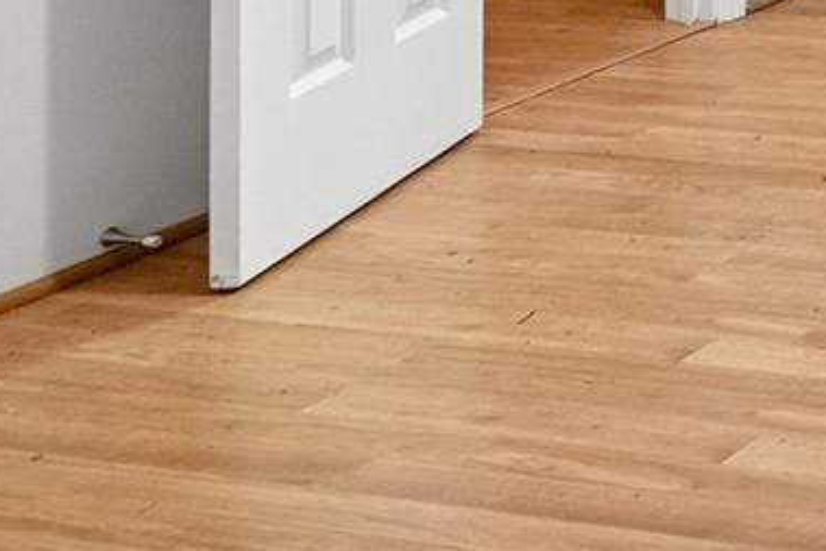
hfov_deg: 16.0
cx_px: 1853
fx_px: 1859
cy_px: -522
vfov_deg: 14.3
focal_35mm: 81
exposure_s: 1/6
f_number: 8
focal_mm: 10
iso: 400
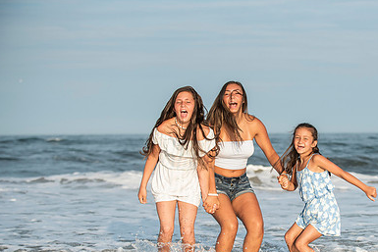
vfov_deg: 12.1
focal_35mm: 113
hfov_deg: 18.0
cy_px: 180
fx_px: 1187
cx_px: 266
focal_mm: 75
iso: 250
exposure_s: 1/4000
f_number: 3.2
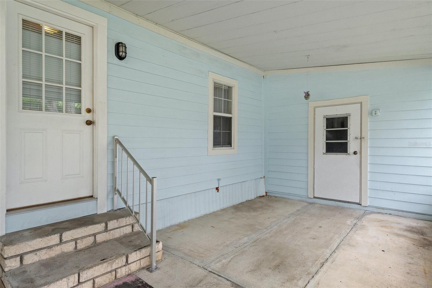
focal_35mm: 18
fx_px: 216
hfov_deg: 90.0
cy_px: 144
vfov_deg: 67.4
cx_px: 216
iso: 640
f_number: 8
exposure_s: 1/25
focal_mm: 12
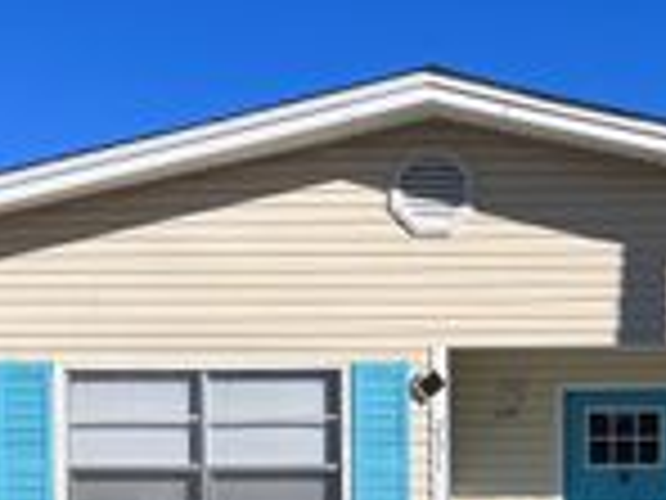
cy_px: 547
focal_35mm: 88
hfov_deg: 22.2
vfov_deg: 16.3
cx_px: 396
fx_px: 1693
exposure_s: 1/7874
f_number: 1.6
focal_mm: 5.1
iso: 50
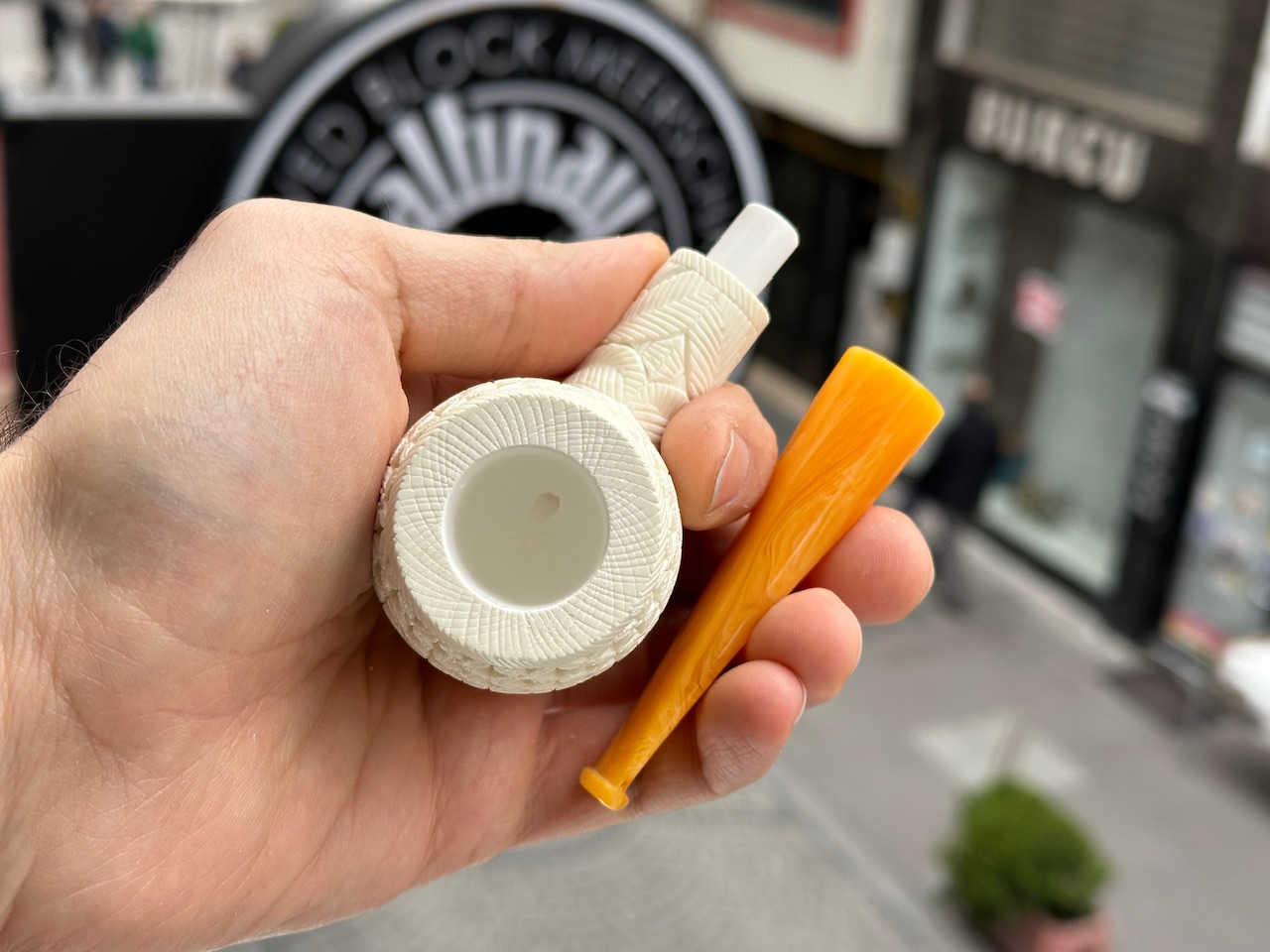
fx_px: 1761
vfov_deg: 30.3
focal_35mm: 48
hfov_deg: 39.7
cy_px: 476
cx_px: 635
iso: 64
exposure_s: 1/803
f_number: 1.78
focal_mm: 6.86
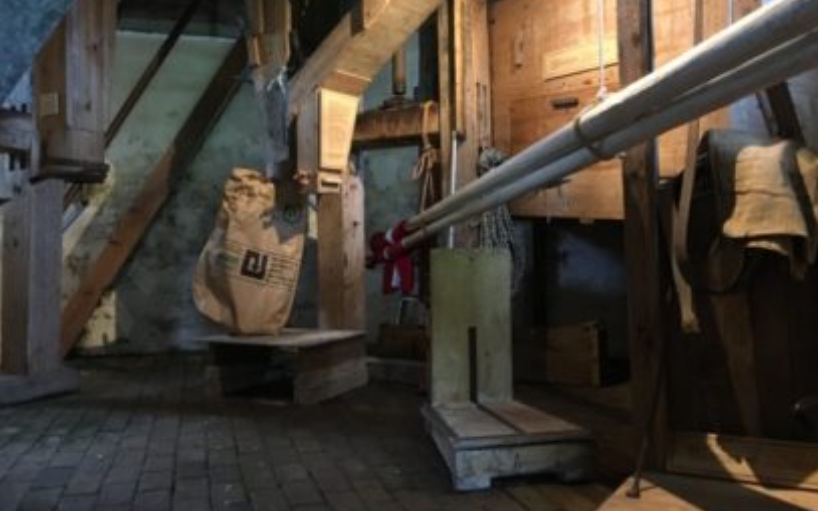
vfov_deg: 37.1
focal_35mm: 34
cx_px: 388
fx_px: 758
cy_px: 197
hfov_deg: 56.7
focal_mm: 4.15
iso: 200
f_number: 2.2
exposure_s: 1/20
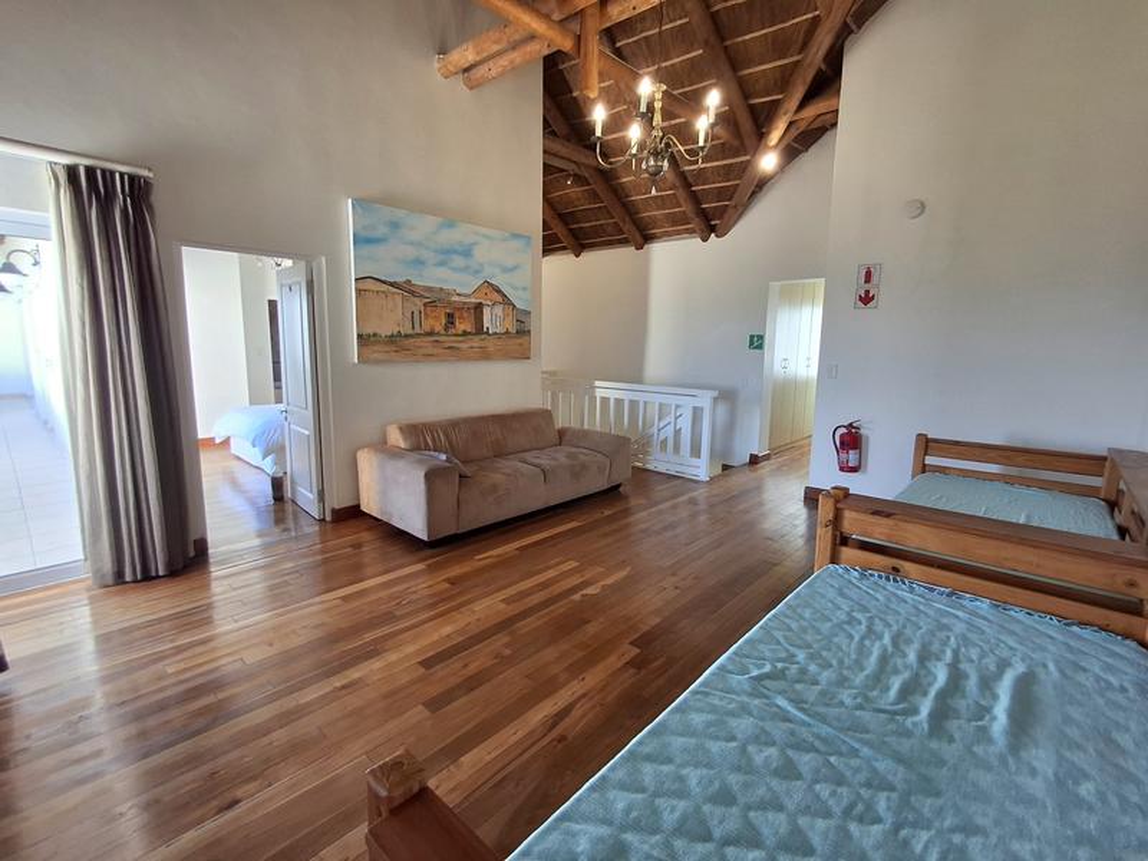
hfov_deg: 94.5
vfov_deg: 78.1
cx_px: 574
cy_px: 430
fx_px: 531
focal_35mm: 16
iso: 50
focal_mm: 1.64
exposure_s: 1/60.2
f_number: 2.2
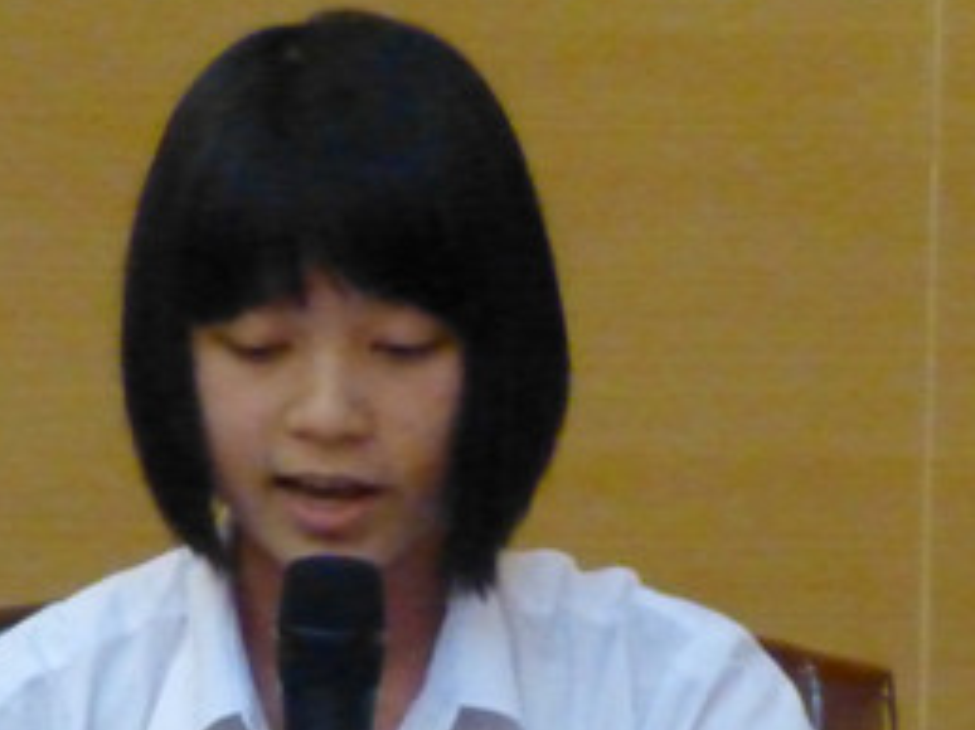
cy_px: 622
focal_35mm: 532
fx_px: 14970
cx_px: 321
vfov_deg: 2.8
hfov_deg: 3.7
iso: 3200
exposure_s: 1/50
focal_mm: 44.4
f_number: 5.7
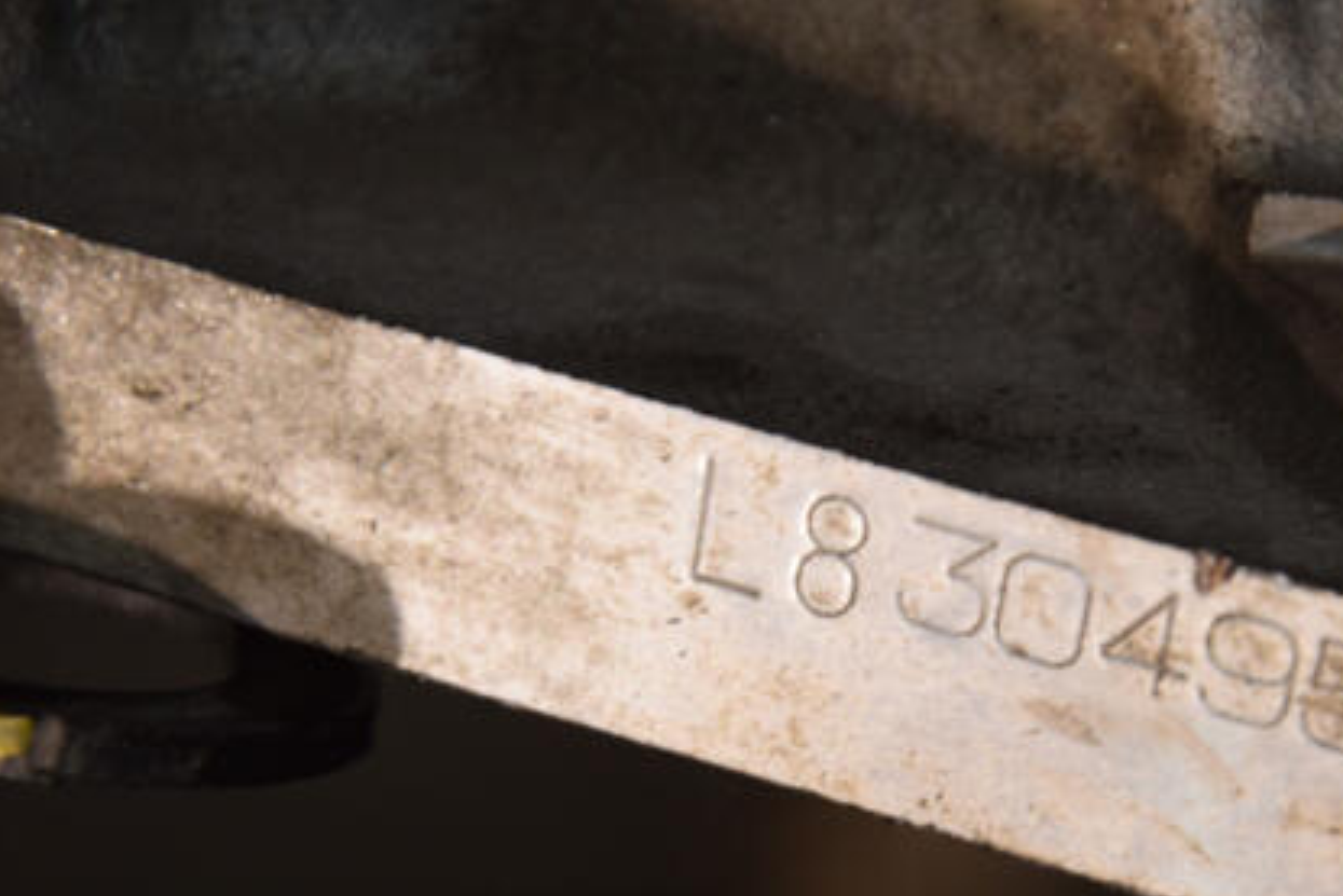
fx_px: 8498
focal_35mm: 228
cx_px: 938
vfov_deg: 6.0
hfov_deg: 9.0
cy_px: 618
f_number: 5.6
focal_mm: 105
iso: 800
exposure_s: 1/80
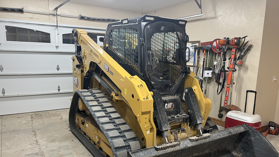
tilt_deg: -11.4
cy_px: 94
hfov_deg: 66.1
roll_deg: +0.4
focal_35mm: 29
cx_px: 136
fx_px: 215
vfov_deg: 40.0
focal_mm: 5.7
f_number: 1.5
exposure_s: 1/60
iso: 80
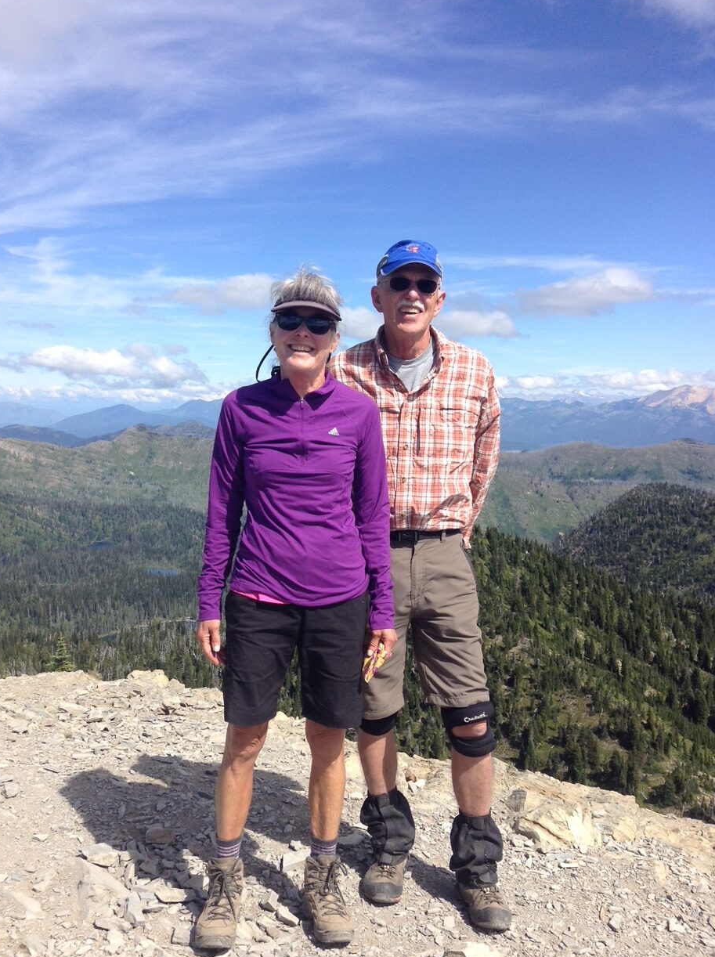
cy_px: 485
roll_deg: -0.5
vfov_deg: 52.7
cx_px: 343
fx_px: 966
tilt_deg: -8.1
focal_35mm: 35
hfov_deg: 40.6
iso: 25
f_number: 2.4
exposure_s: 1/982
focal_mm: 3.3
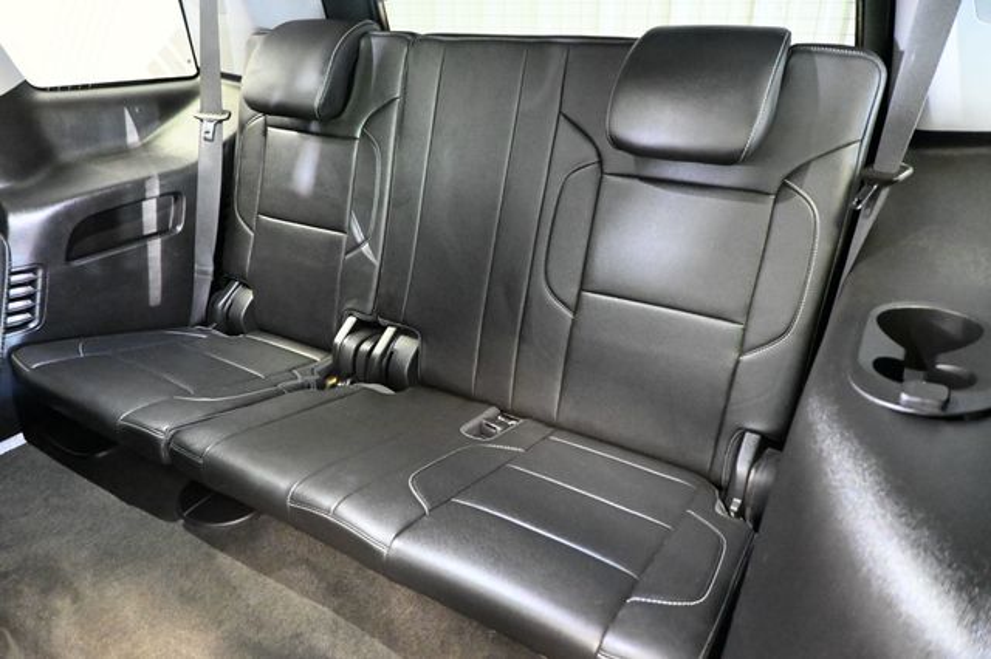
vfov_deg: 53.1
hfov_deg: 73.8
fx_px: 660
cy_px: 330
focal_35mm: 24
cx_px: 496
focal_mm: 16
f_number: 3.5
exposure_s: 1/13
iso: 12800
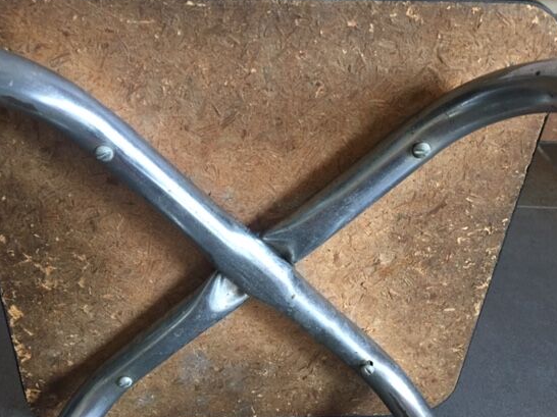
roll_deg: -3.3
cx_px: 259
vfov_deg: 41.7
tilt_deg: -35.0
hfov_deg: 53.9
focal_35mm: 34
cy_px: 197
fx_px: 547
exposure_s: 1/33
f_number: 2.2
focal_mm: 4.15
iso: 250
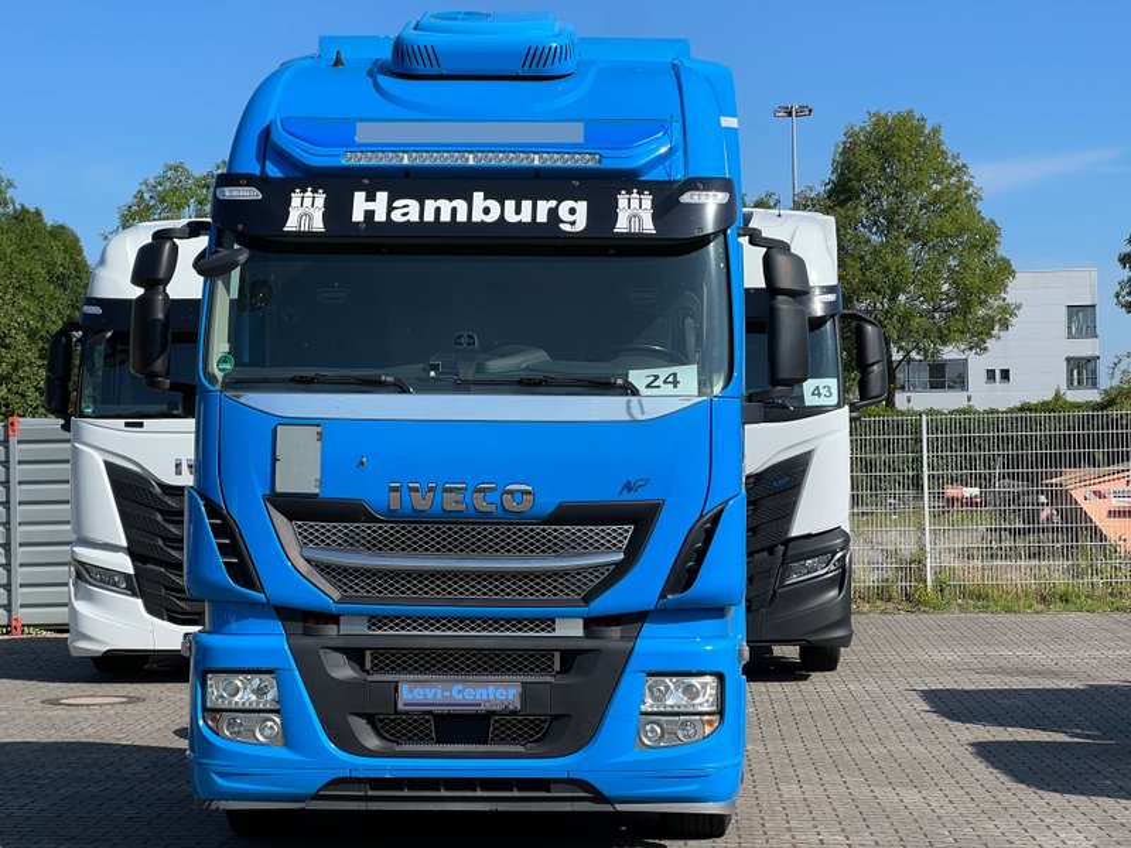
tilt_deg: +1.3
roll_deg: +1.5
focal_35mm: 77
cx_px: 566
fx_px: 2516
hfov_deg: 25.3
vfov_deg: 19.1
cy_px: 424
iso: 32
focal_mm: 9
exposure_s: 1/686
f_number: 2.8
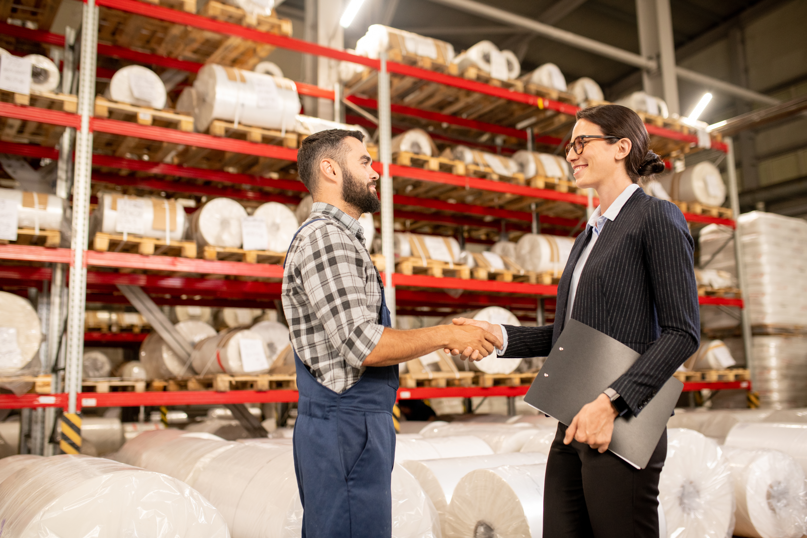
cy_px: 269
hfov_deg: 54.4
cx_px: 404
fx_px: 785
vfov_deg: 37.9
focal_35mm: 35
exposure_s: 1/160
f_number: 2.5
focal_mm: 35
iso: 800
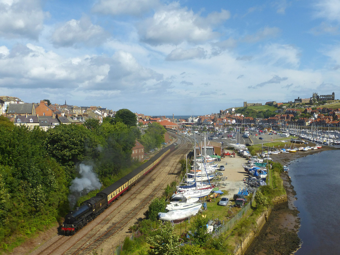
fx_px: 334
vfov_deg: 41.8
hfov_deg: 54.0
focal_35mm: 34
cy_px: 128
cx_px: 170
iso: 100
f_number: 3.7
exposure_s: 1/1300
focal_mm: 6.1
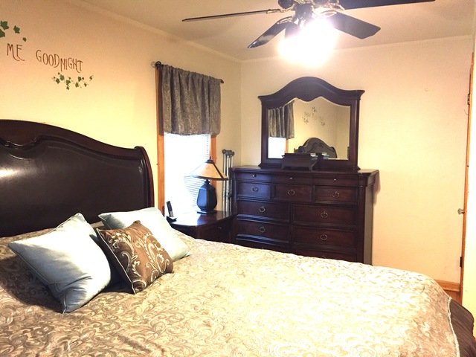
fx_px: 399
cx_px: 238
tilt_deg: -5.7
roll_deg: +0.4
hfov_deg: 61.7
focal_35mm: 29
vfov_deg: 48.2
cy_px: 178
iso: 200
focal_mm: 4.15
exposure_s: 1/30
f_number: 2.2
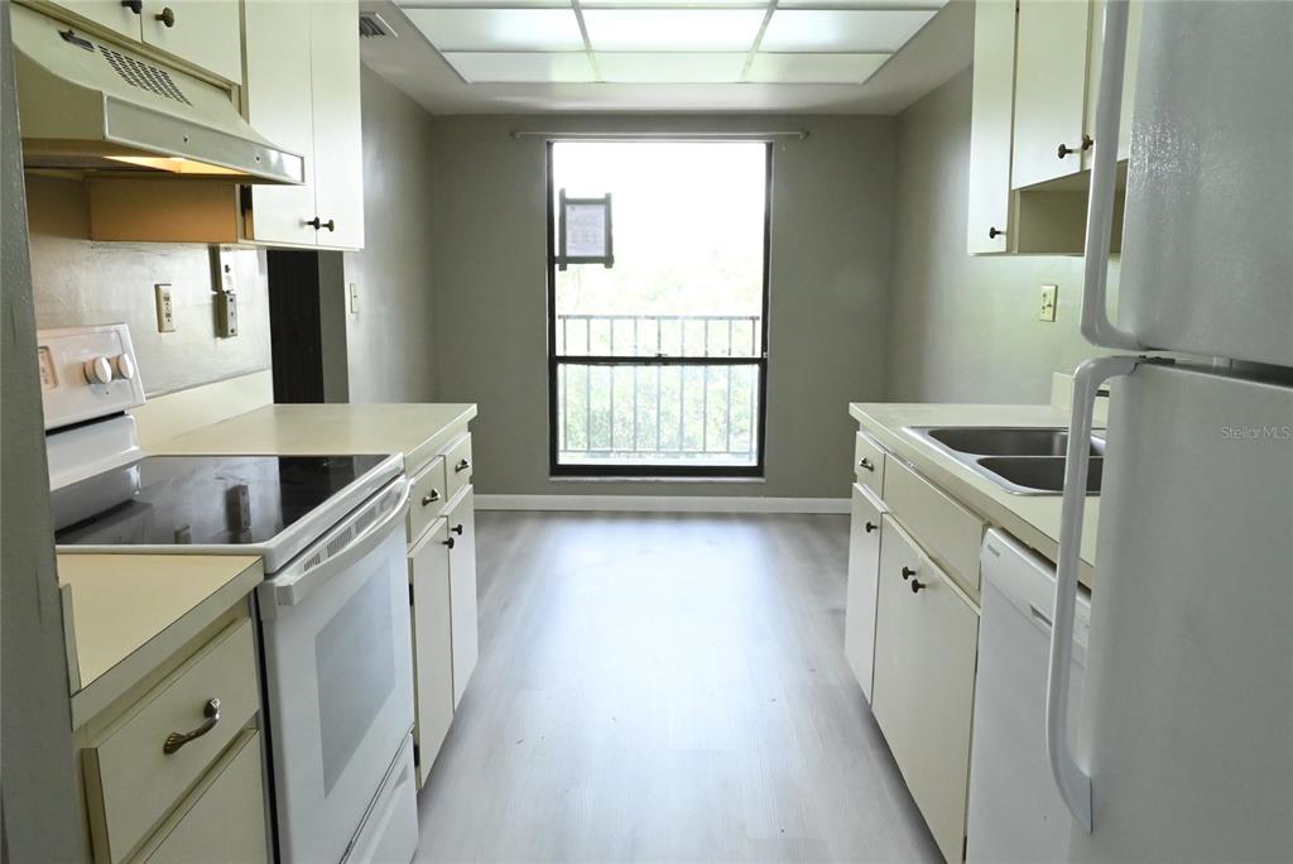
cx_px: 646
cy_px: 432
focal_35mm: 27
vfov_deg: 48.0
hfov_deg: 67.4
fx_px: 970
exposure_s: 1/125
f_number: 18
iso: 6400
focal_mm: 18
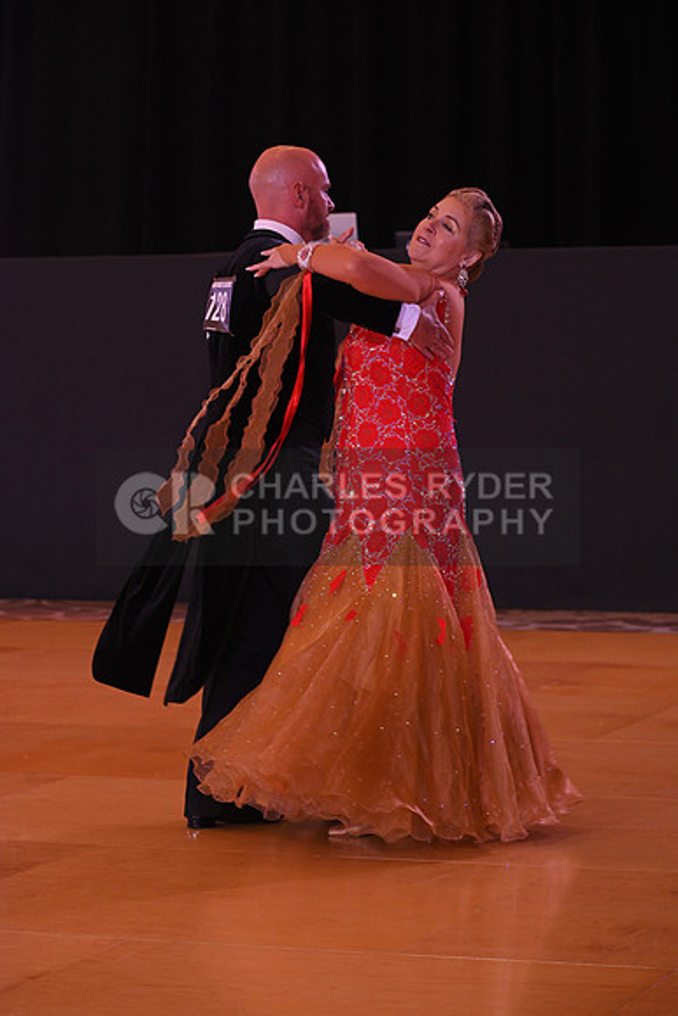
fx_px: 3388
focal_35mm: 120
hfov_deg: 11.4
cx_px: 339
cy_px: 508
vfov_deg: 17.1
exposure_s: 1/200
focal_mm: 120
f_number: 6.3
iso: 2500
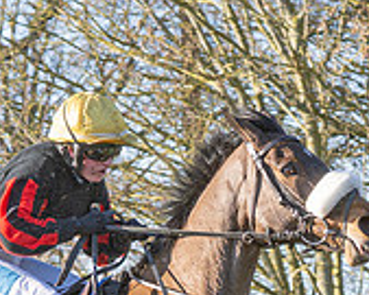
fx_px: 4420
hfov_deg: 4.8
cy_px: 465
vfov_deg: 3.8
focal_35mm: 405
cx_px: 138
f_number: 4.5
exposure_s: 1/1250
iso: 400
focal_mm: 59
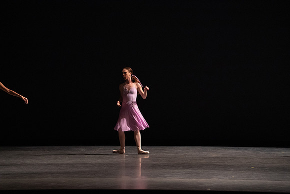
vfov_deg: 6.9
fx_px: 1611
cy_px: 97
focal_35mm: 200
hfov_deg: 10.3
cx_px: 145
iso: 12800
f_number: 5.6
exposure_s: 1/400
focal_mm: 200
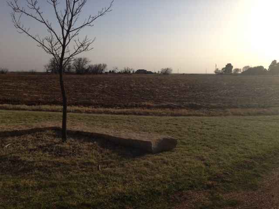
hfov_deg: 55.4
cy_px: 104
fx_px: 266
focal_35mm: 33
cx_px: 140
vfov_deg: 42.9
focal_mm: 4.13
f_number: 2.4
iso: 50
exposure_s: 1/1938
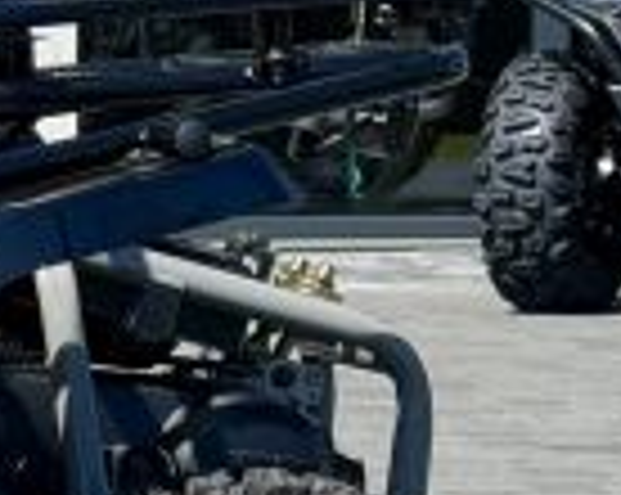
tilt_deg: -2.9
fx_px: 4992
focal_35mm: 272
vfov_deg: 5.7
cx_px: -900
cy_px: 108
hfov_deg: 6.7
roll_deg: +0.1
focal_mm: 6.76
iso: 80
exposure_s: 1/3534
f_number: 1.78
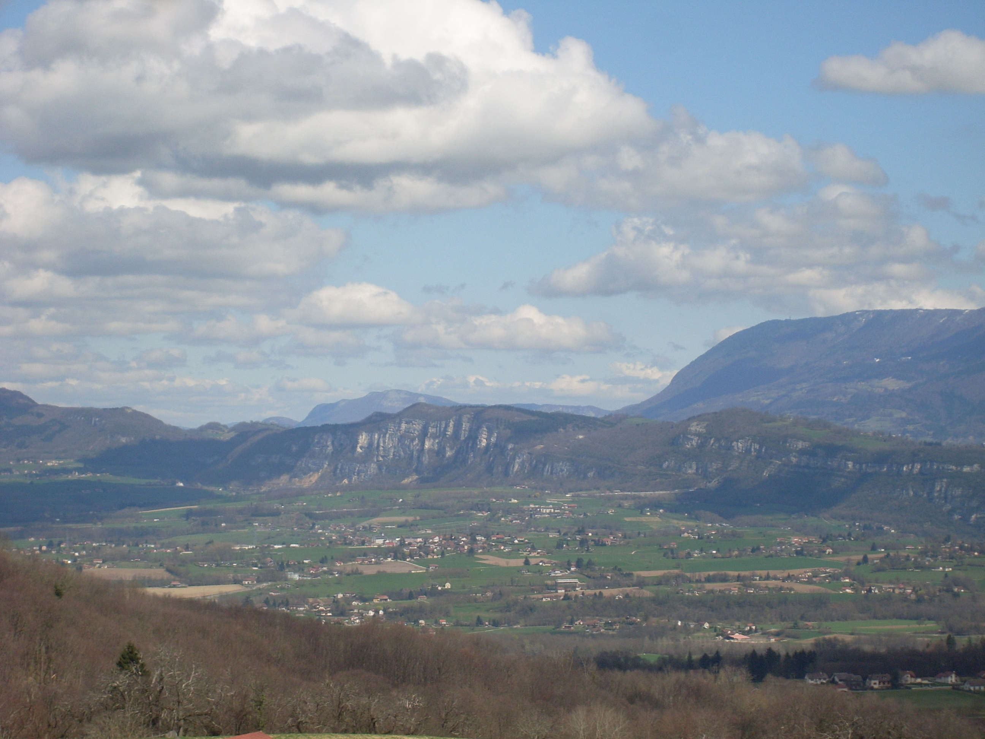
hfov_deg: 17.3
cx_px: 492
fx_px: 3244
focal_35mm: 114
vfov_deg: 13.0
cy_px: 370
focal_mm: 18.9
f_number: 14.1
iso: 80
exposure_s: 1/125
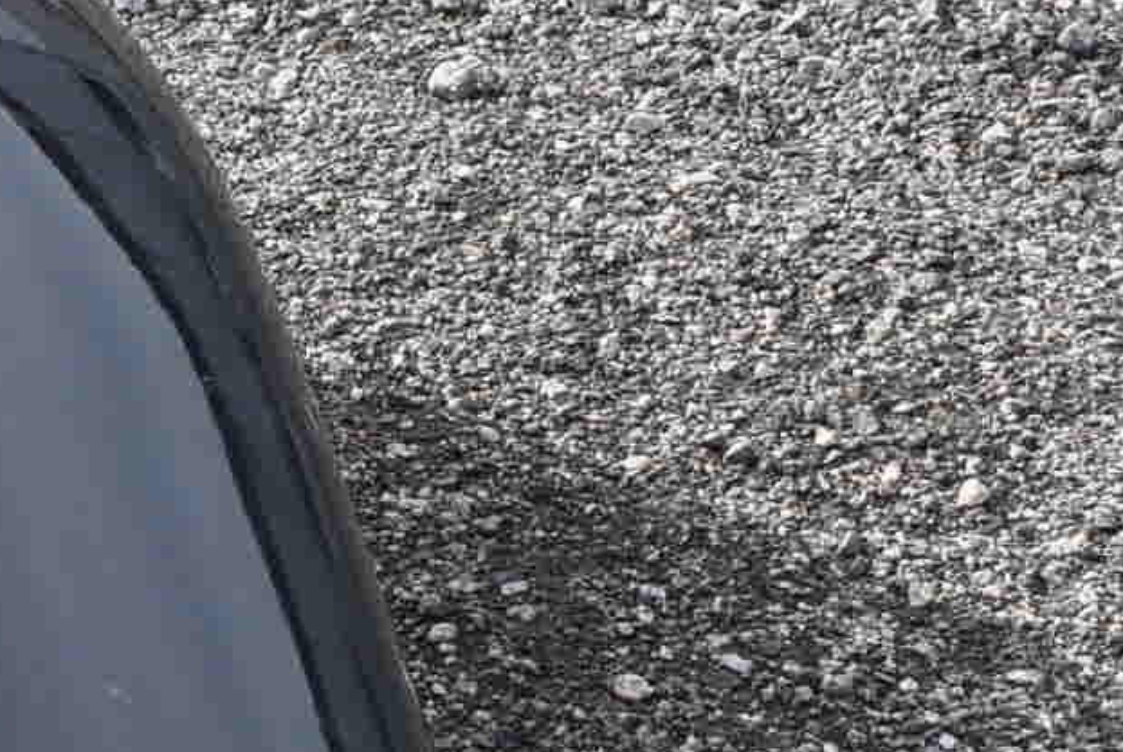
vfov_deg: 7.0
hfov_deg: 10.5
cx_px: -70
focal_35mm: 194
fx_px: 6071
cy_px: 833
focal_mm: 27
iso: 1250
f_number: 13
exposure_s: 1/640
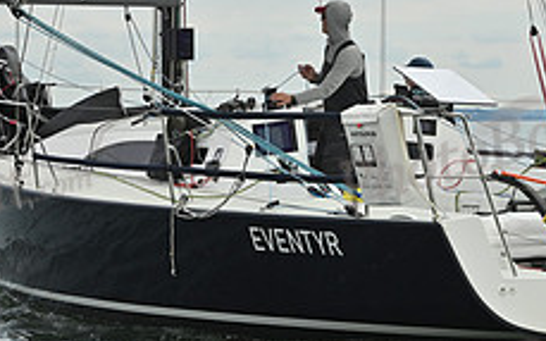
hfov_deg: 11.6
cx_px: 217
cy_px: 56
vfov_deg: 7.2
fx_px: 2693
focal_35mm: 181
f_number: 8
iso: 320
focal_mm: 70
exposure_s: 1/1250
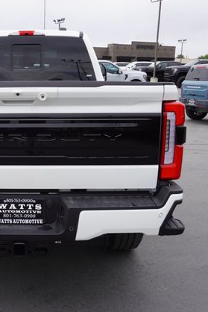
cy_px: 155
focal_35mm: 46
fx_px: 398
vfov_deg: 42.7
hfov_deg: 28.0
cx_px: 15
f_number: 8
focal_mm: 20
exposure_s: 1/125
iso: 100
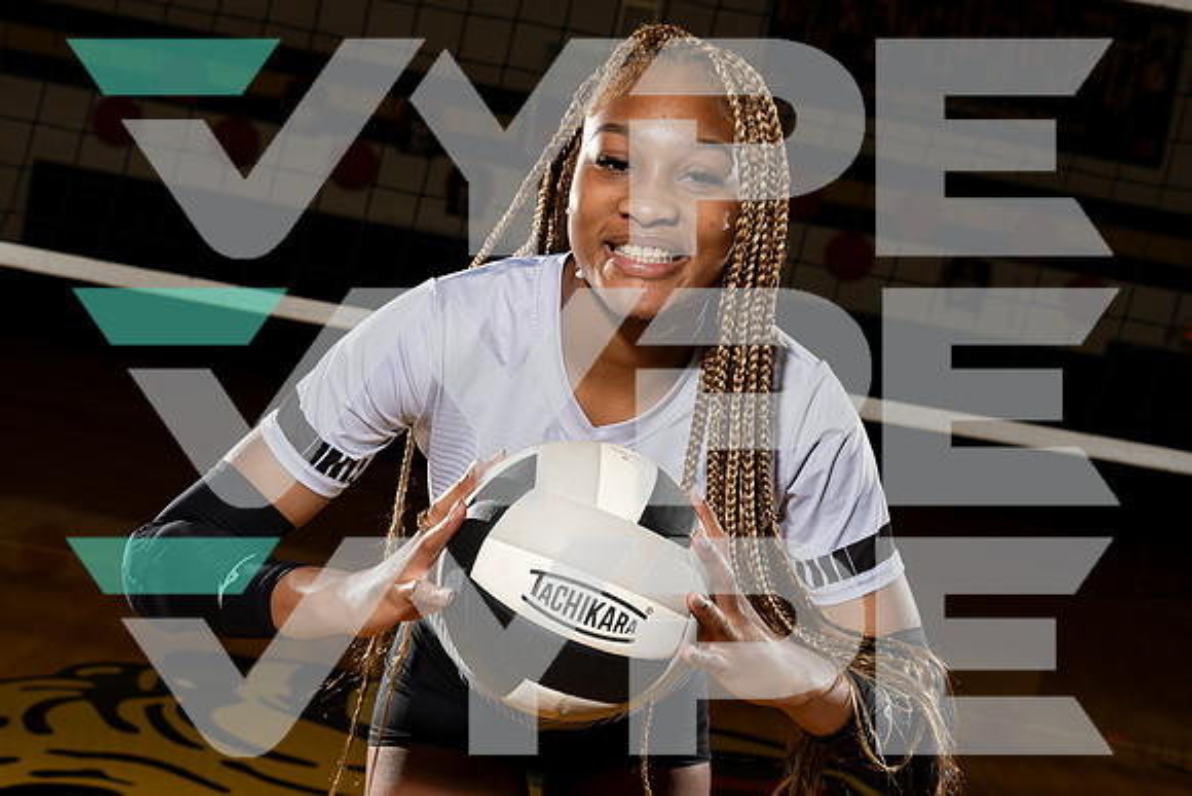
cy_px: 398
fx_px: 1623
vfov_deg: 27.5
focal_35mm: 49
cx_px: 596
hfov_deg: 40.3
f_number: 7.1
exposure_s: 1/250
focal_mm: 49
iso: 250
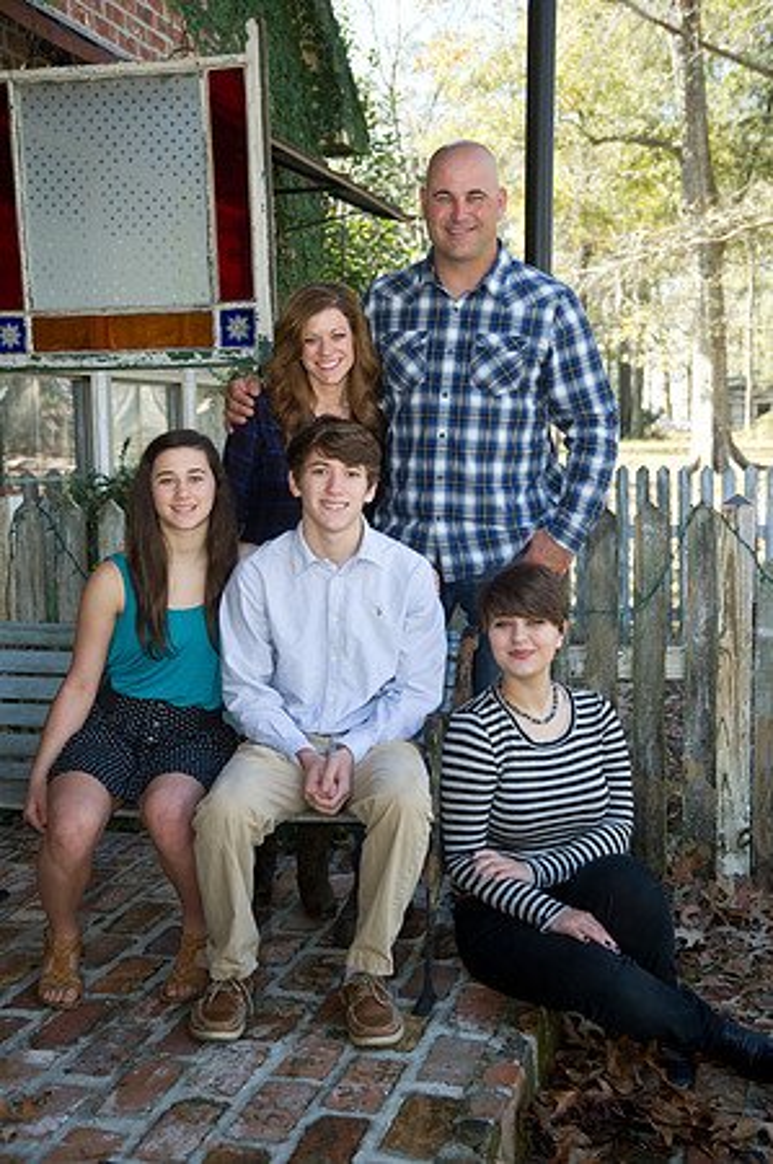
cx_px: 386
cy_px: 582
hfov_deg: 28.0
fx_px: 1549
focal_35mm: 48
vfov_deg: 41.2
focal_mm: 48
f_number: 6.3
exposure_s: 1/125
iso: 400
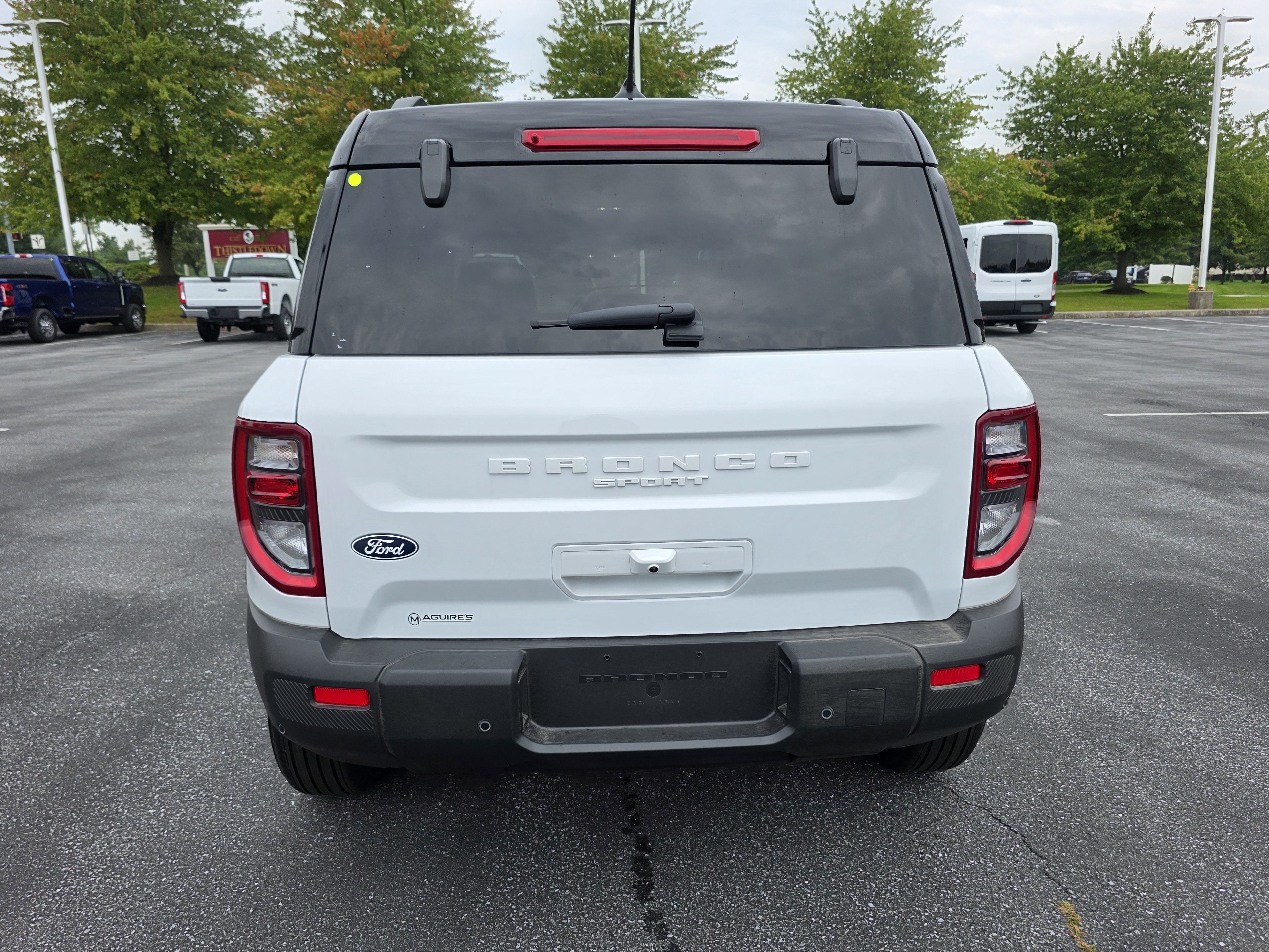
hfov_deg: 71.6
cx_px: 638
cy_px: 494
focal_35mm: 24
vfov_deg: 56.8
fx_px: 880
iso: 25
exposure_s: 1/359
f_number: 1.7
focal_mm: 6.3
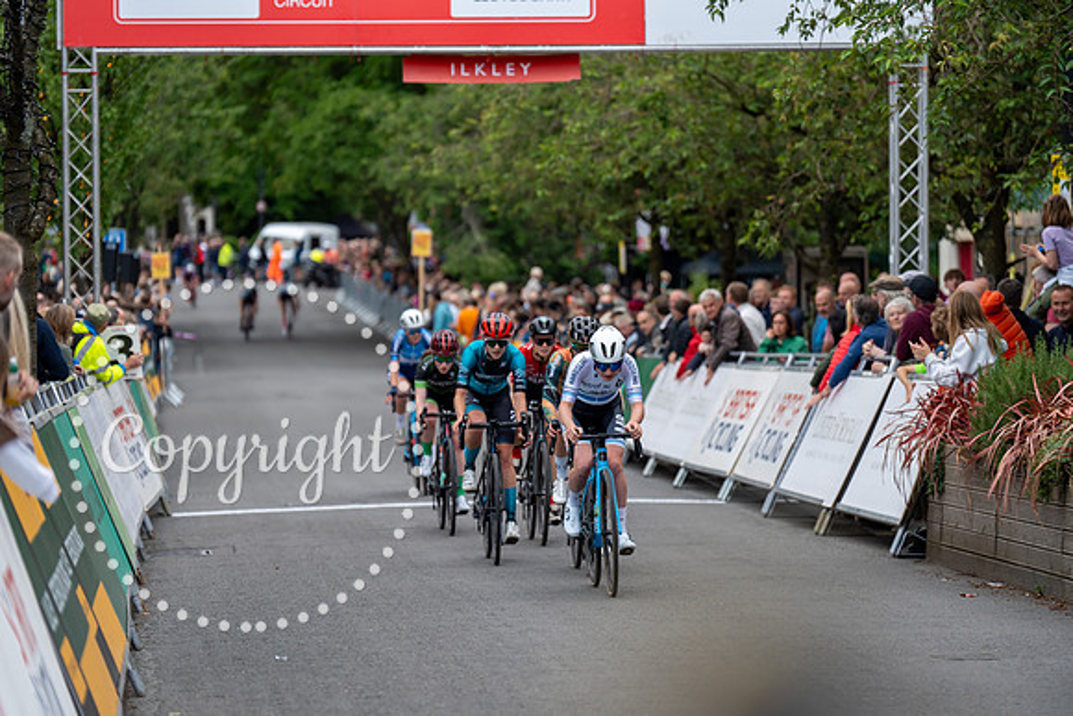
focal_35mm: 149
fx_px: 4442
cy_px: 358
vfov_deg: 9.2
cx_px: 536
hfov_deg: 13.8
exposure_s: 1/800
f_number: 2.8
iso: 800
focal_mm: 149
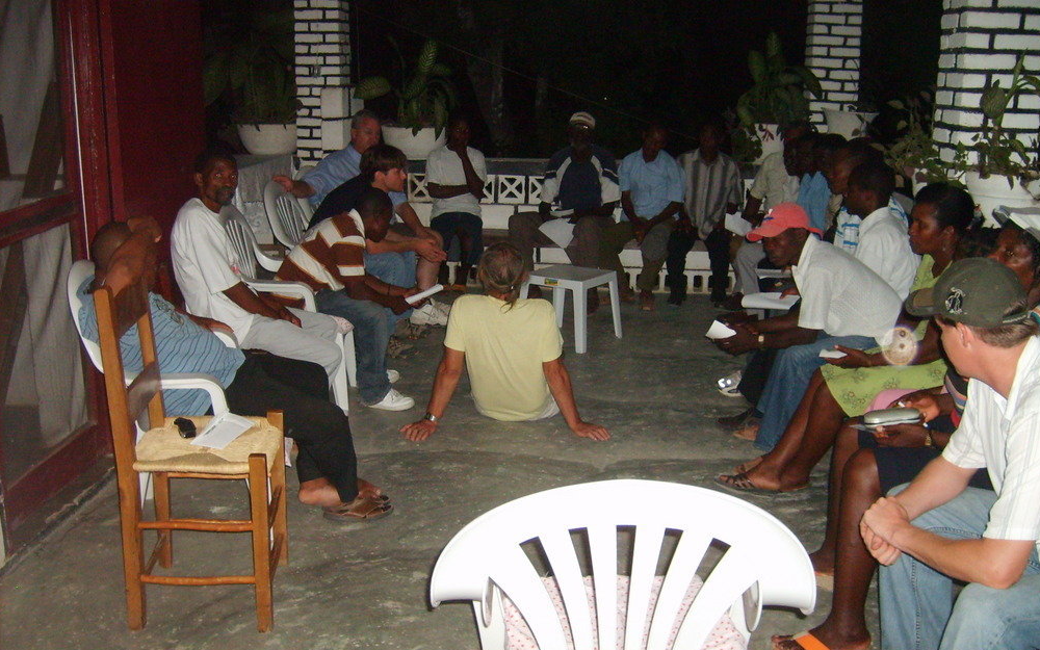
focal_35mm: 38
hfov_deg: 51.5
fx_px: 1077
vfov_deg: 33.6
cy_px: 300
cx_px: 530
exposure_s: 1/45
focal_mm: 5.8
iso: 240
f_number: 2.8
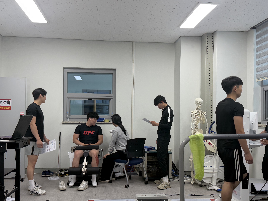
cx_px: 132
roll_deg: -1.2
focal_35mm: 37
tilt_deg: +2.3
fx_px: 286
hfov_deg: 50.1
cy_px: 112
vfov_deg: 38.6
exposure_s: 1/120
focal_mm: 6.76
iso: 100
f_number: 1.78
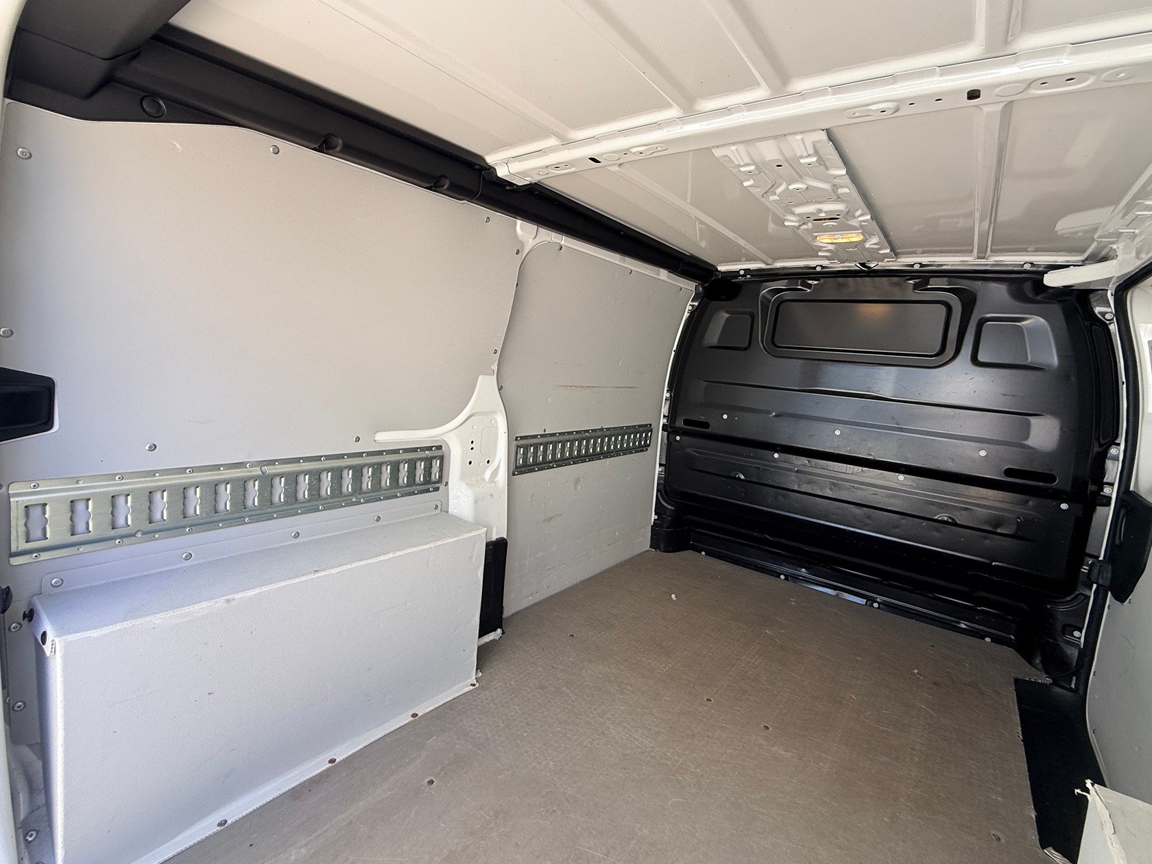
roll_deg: -3.8
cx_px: 599
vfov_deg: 78.1
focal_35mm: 16
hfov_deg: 94.4
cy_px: 422
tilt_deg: -6.6
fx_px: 532
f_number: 2.2
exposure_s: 1/99
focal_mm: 2.22
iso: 80
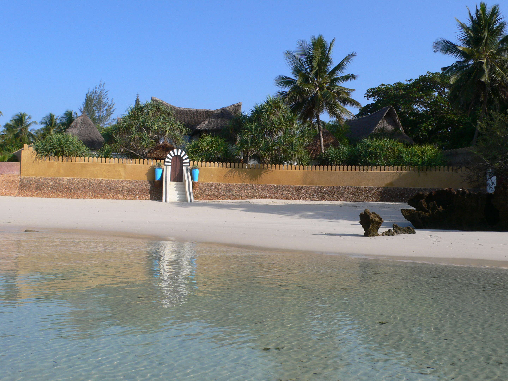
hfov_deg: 54.0
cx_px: 254
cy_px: 190
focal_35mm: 34
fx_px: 499
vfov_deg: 41.8
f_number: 4.5
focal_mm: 6.3
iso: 80
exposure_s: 1/400
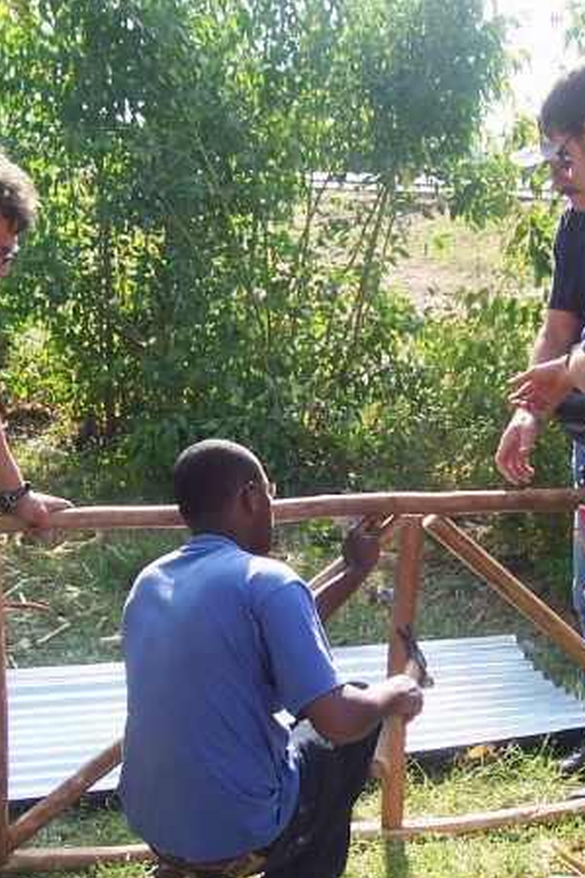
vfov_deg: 31.8
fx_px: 1537
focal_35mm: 63
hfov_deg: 21.6
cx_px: 299
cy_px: 551
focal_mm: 5.6
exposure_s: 1/350
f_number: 2.7
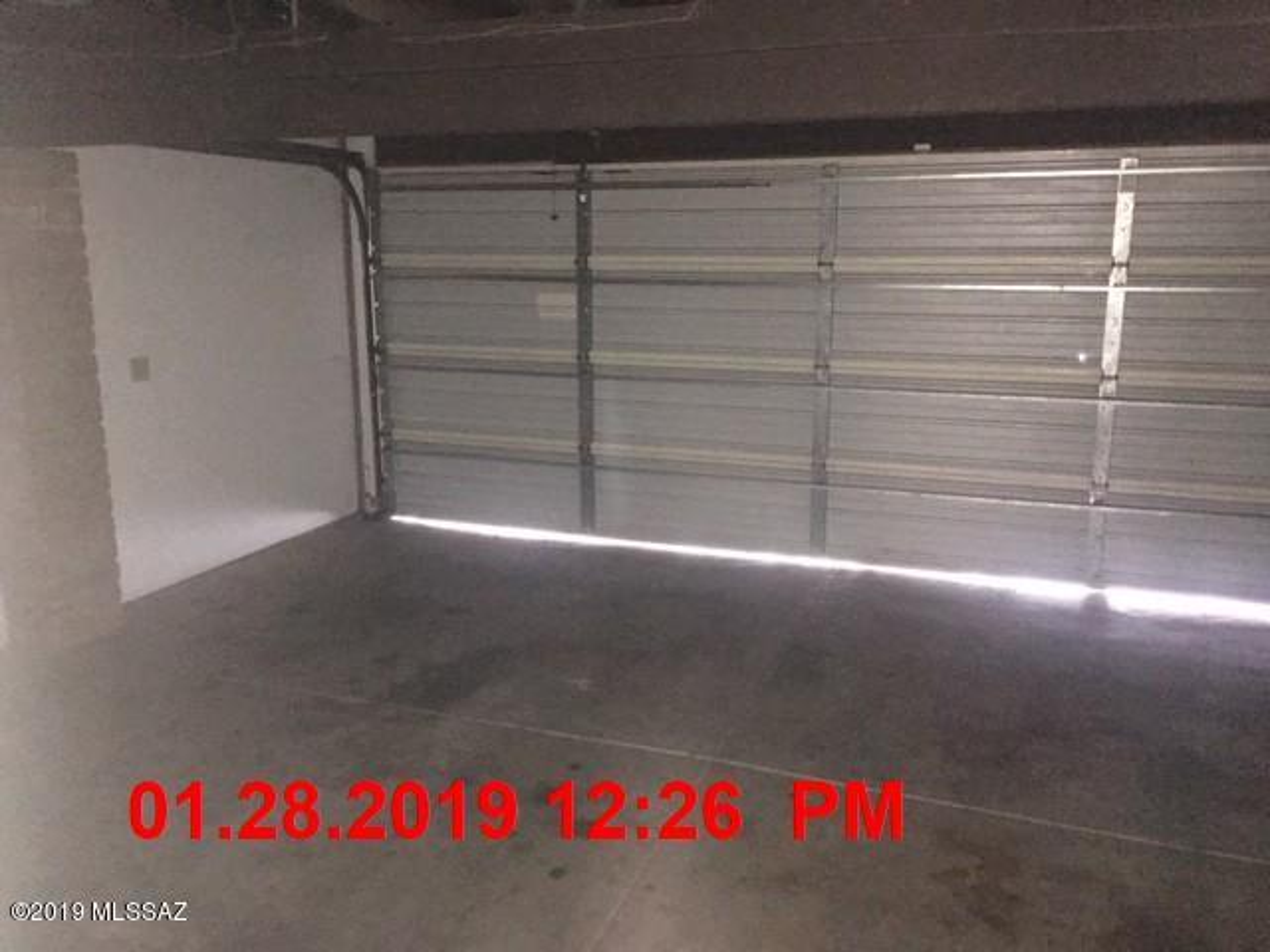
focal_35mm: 29
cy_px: 476
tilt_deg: -12.5
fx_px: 1064
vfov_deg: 48.2
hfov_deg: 61.7
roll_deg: +0.1
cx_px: 635
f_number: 2.2
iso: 1000
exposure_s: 1/16
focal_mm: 4.15
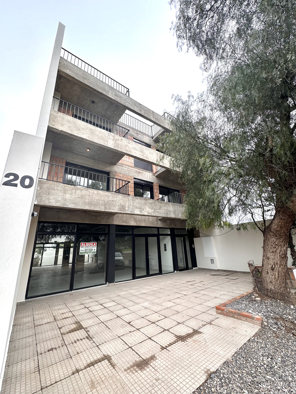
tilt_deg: +19.0
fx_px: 160
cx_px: 148
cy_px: 197
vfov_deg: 102.1
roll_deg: +2.6
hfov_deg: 85.7
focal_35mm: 14
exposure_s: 1/207
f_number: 2.2
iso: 40
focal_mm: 2.22
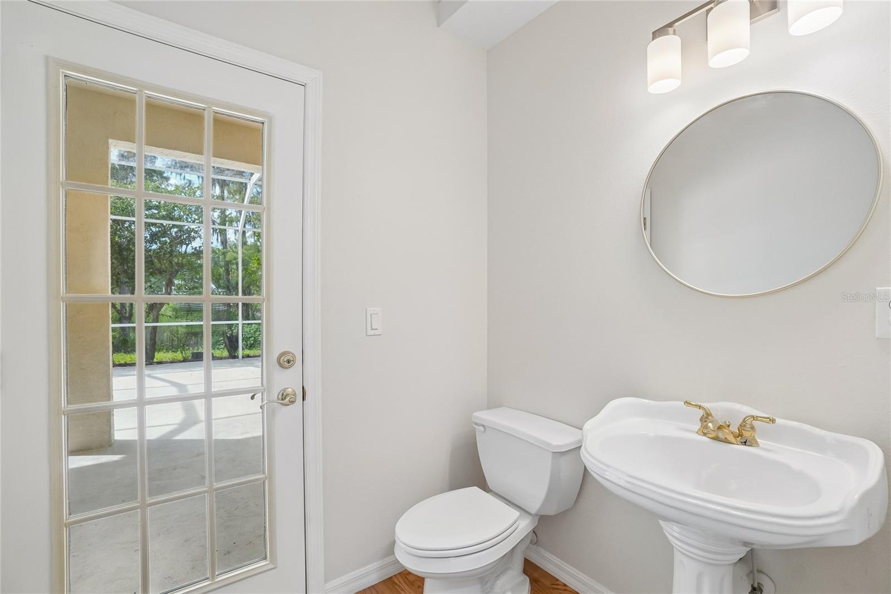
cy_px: 297
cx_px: 446
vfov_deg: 77.3
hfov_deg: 100.4
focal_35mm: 15
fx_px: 371
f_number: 8
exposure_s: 1/30
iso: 250
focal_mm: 10
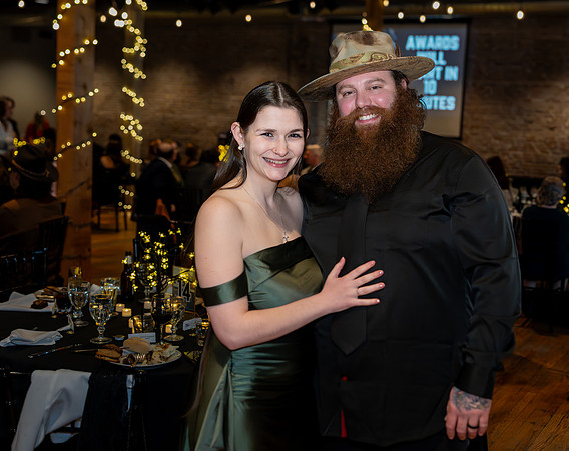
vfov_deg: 32.4
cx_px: 358
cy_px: 215
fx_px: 775
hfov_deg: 40.0
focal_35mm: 46
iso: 6400
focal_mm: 35
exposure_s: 1/400
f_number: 2.8
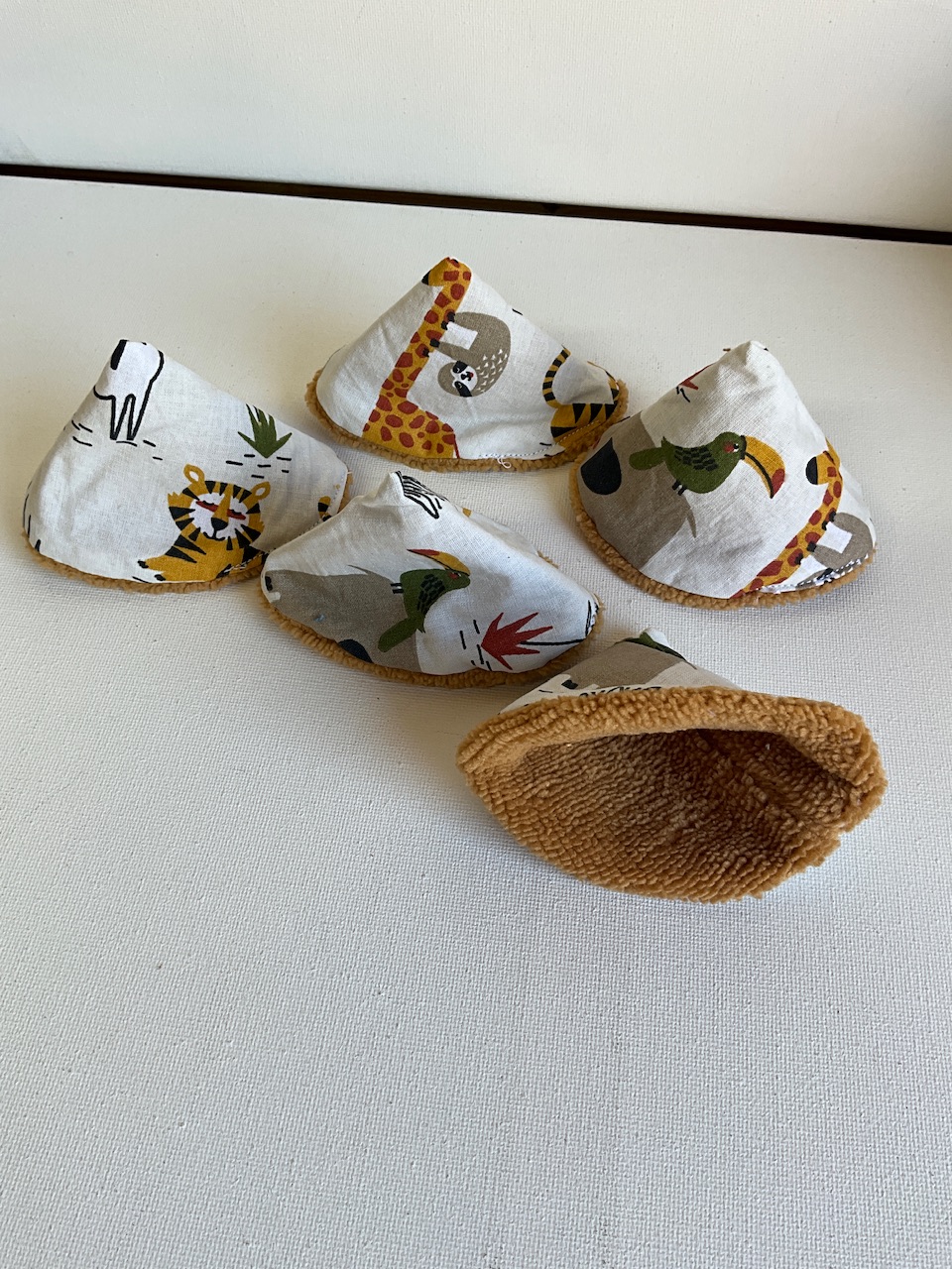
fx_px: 1063
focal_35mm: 29
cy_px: 634
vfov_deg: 61.7
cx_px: 476
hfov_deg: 48.2
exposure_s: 1/100
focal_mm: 3
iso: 20
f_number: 1.8
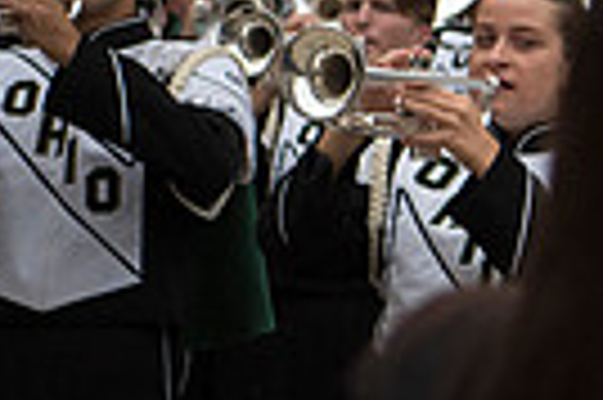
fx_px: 5086
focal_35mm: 304
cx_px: 1242
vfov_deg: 4.5
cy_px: 83
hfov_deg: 6.6
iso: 1600
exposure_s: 1/3200
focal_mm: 70
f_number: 3.5
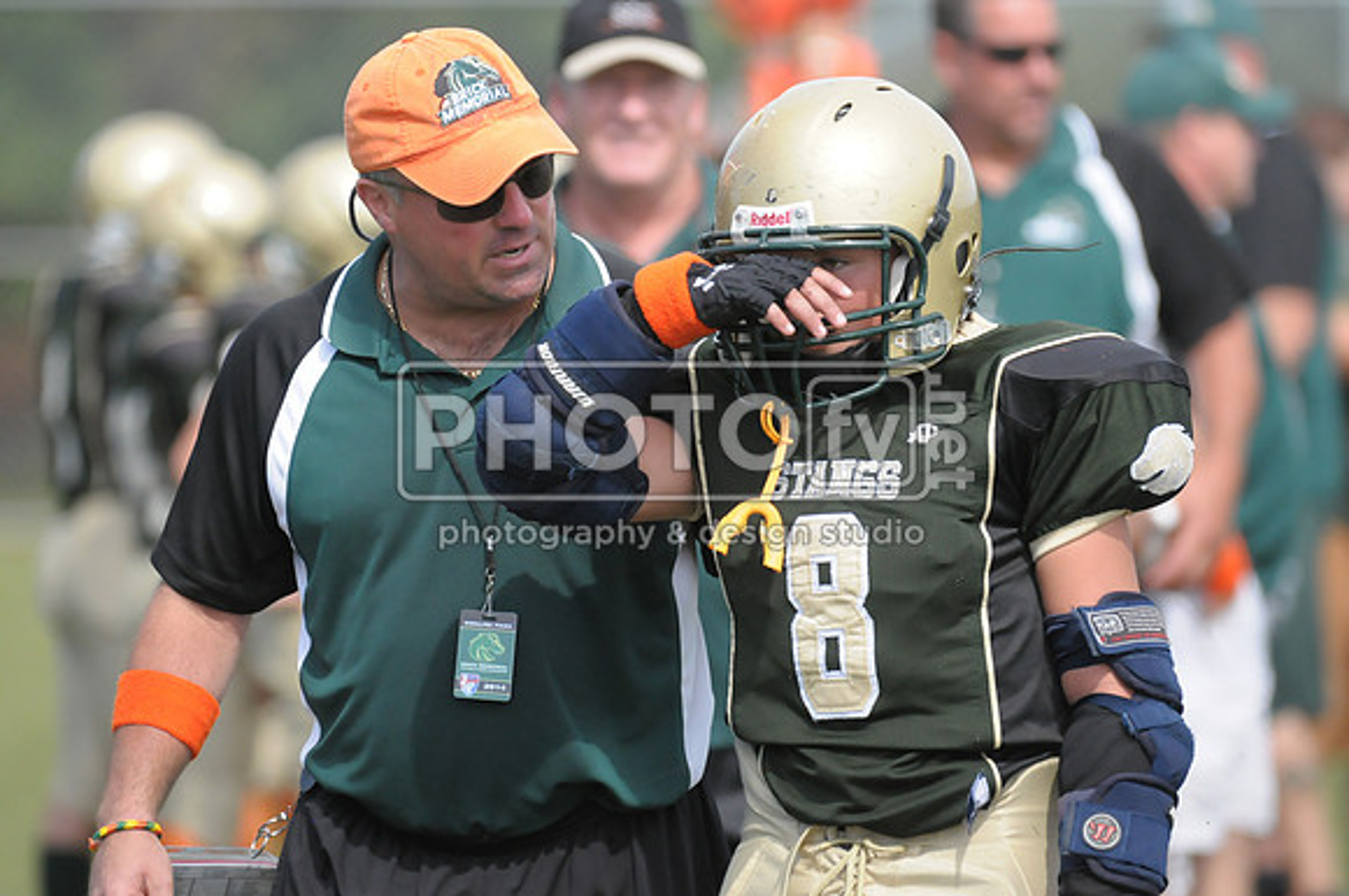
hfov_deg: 4.7
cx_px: 674
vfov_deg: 3.2
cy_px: 448
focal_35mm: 435
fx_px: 16278
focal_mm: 290
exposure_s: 1/6400
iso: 1600
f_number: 4
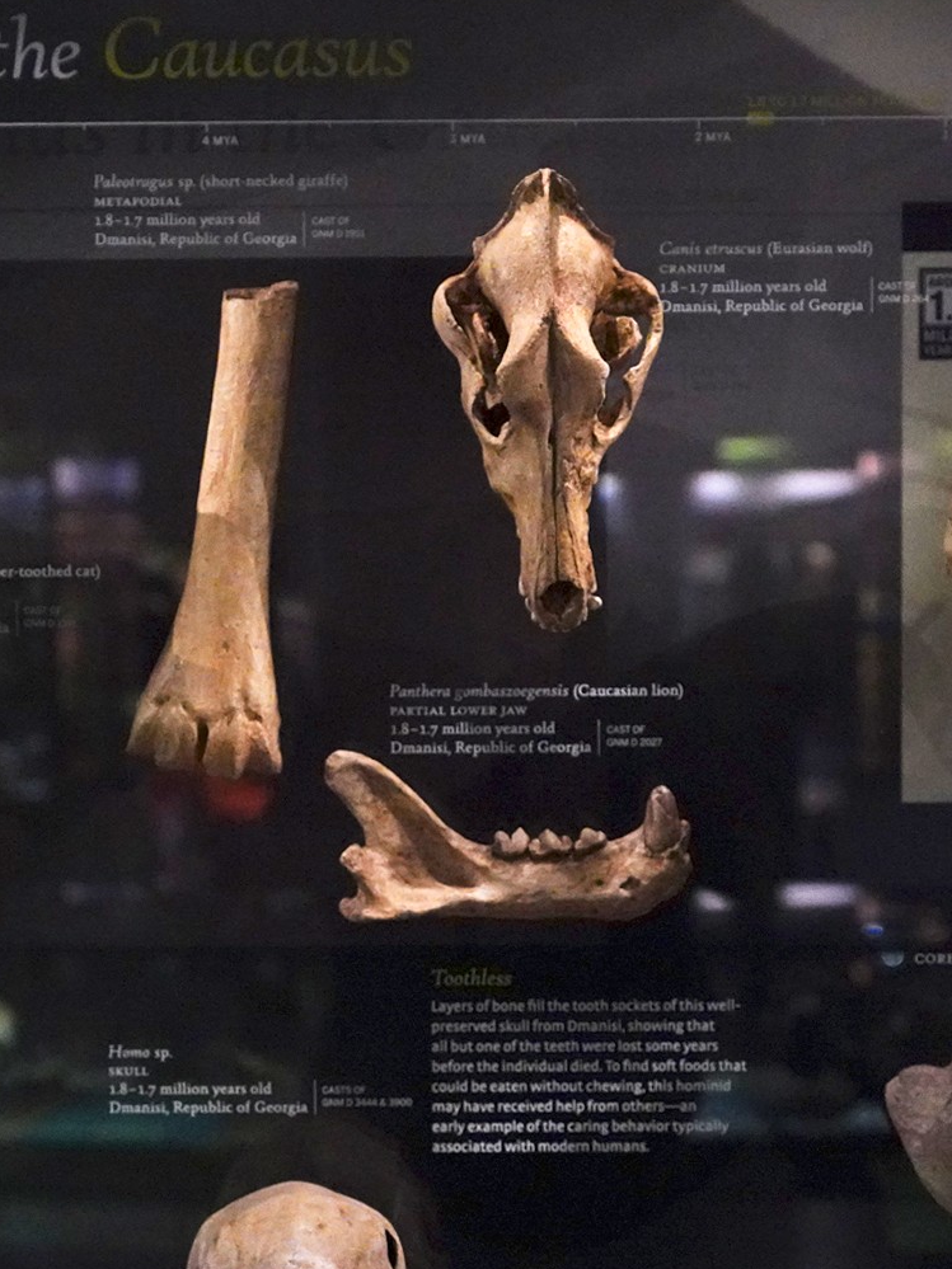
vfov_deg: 25.3
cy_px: 729
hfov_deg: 19.1
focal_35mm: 77
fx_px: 2824
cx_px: 474
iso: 10000
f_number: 3.5
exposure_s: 1/80
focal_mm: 40
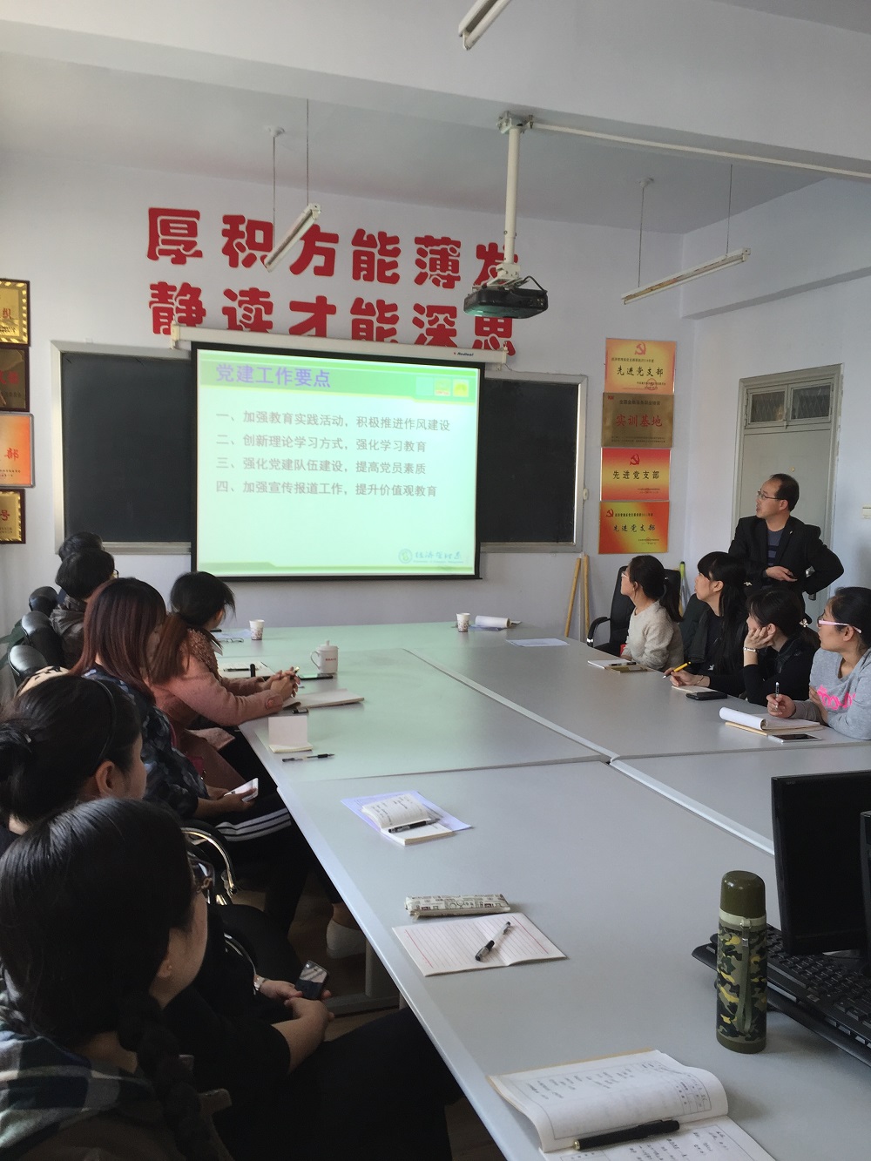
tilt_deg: -4.5
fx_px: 973
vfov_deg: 61.7
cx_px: 436
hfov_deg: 48.2
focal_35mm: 29
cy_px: 580
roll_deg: -1.0
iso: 32
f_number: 2.2
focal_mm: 4.15
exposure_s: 1/50
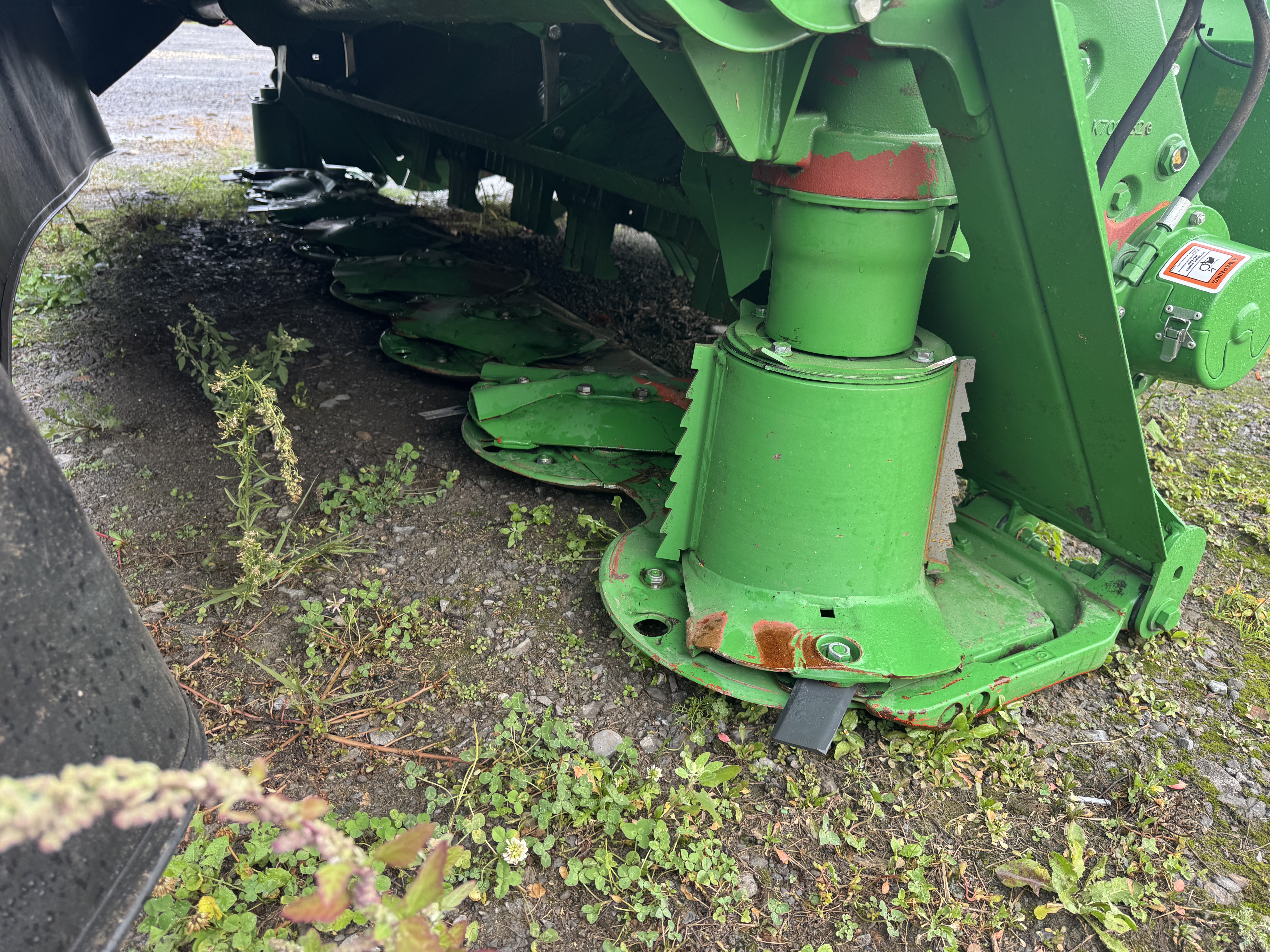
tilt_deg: -25.7
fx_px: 881
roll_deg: -2.4
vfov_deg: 56.8
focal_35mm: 24
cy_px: 476
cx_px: 635
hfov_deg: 71.6
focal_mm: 6.76
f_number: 1.78
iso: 64
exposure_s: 1/121
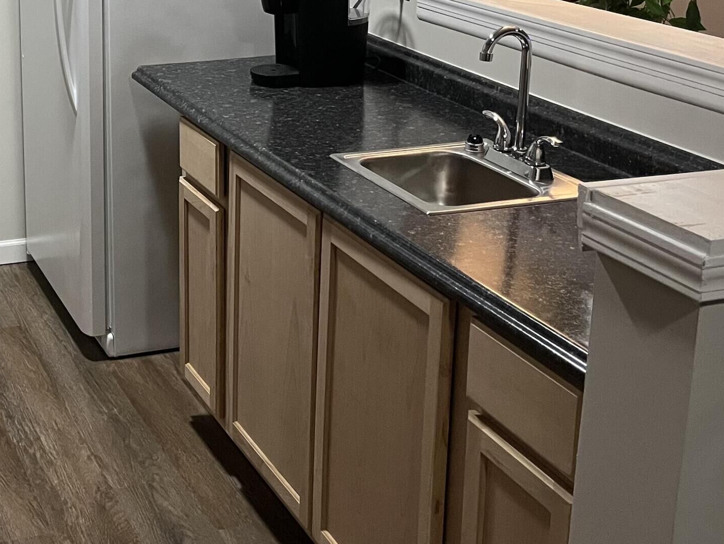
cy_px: 48
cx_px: 14
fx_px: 1171
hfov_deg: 31.9
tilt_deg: -14.5
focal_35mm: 56
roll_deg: +1.2
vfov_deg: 25.3
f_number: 1.6
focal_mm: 5.1
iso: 400
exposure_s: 1/60
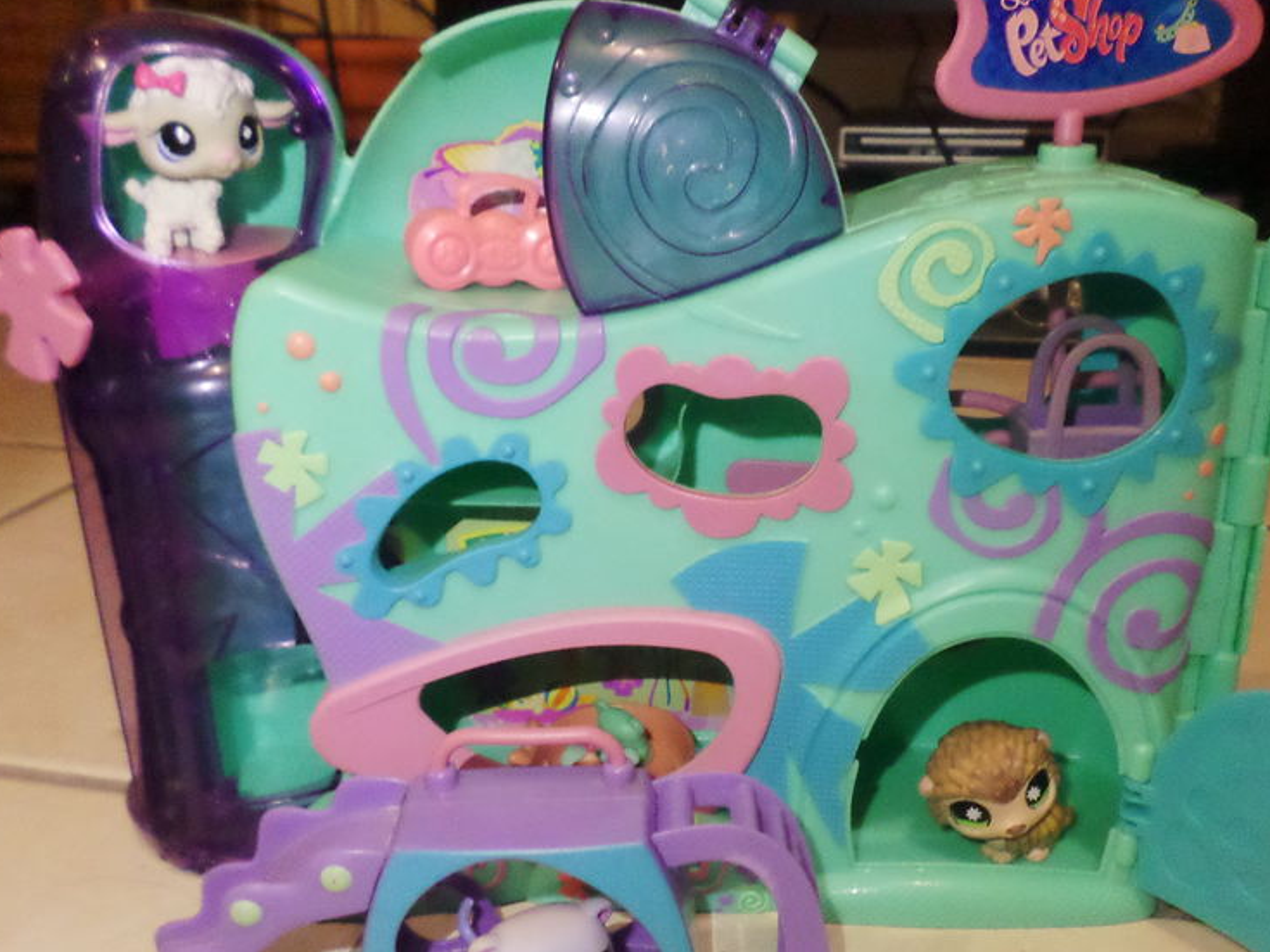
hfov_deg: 53.9
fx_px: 1247
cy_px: 539
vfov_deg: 41.7
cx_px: 702
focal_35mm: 34
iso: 400
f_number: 2.5
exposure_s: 1/15
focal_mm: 4.5
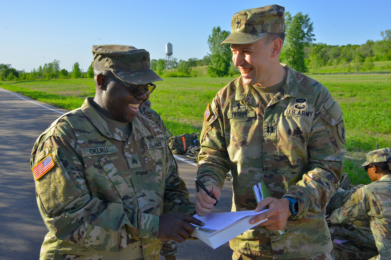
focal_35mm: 34
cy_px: 130
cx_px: 196
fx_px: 369
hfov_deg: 55.8
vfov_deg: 38.9
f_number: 11
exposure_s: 1/750
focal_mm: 34
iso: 800
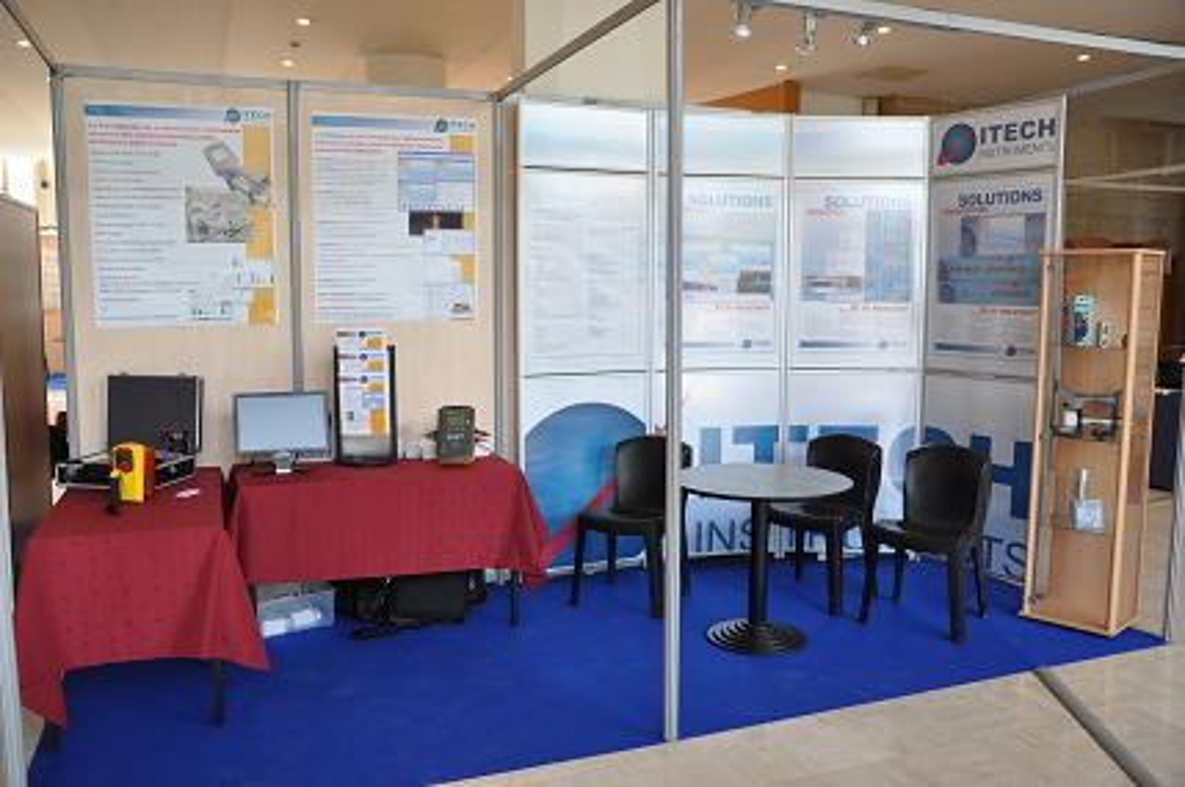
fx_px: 888
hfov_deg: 67.4
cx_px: 592
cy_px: 394
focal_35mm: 27
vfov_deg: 47.8
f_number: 3.5
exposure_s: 1/40
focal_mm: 18
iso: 200
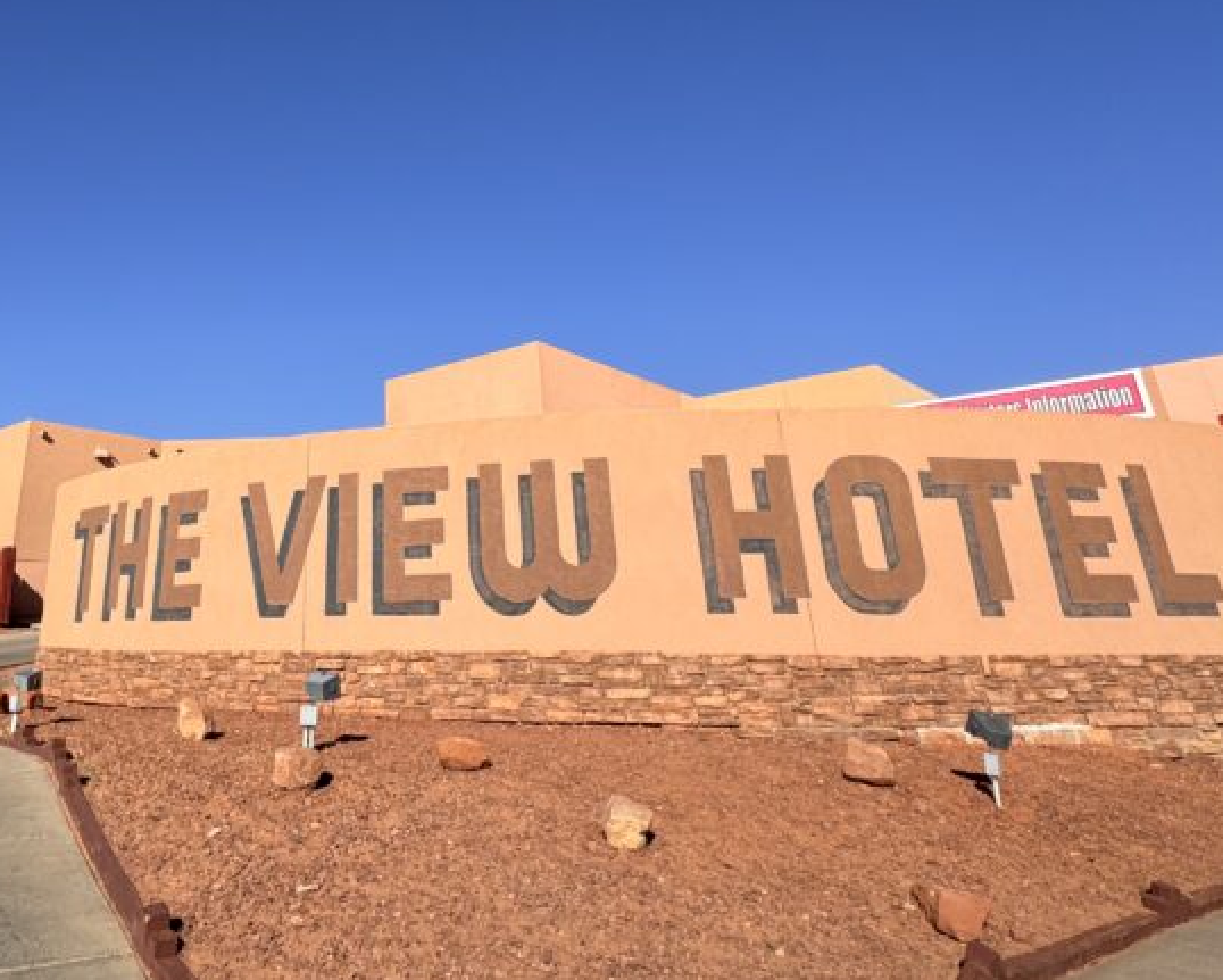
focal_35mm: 26
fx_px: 942
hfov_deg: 63.7
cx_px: 375
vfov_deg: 52.4
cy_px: 239
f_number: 2.2
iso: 50
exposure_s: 1/2342
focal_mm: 2.22
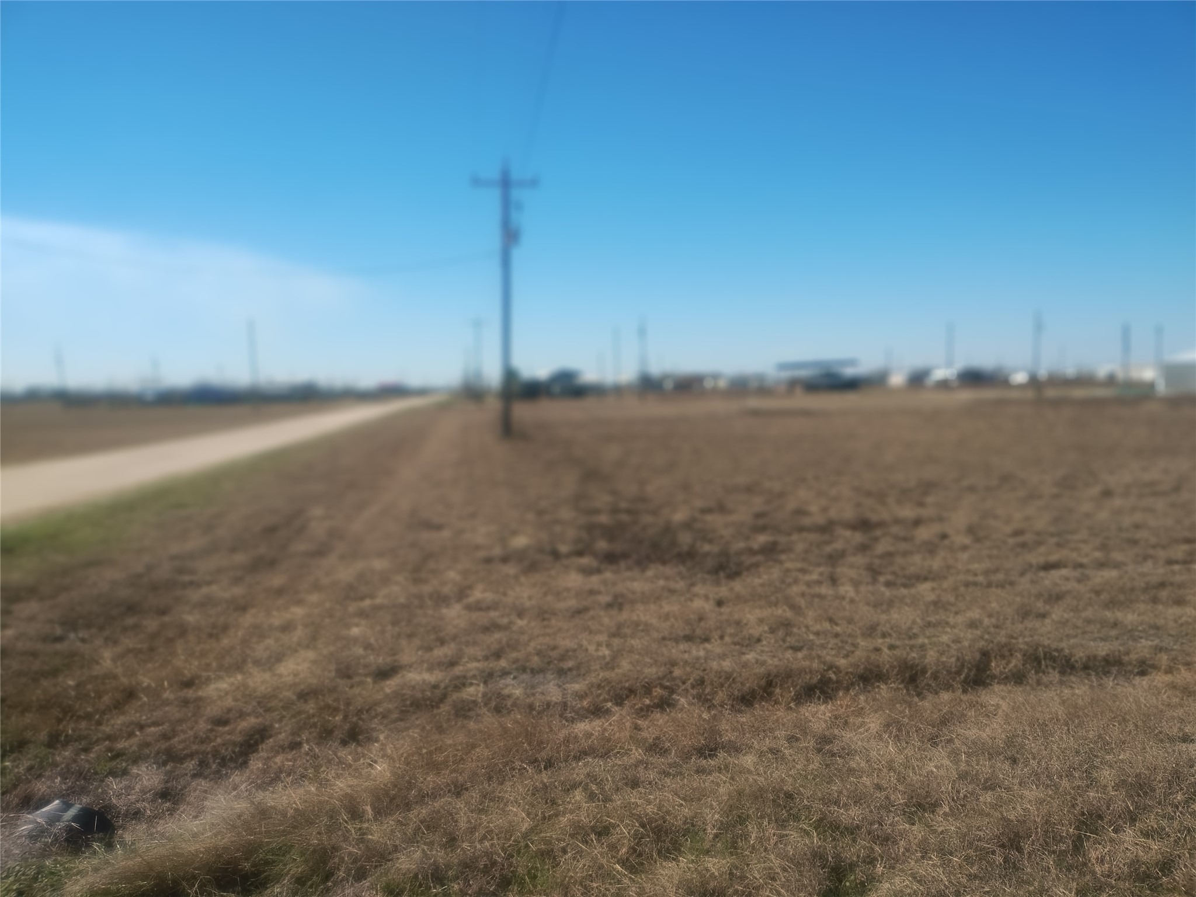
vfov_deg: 54.9
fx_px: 864
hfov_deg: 69.4
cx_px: 598
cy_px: 448
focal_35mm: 25
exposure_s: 1/4119
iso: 101
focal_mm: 4.71
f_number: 1.7
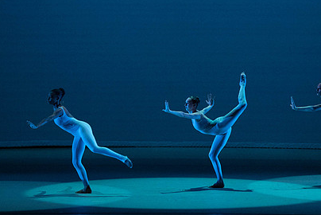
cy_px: 80
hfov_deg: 8.0
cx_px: 219
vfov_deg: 5.4
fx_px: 2293
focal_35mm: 257
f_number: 5.6
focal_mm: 179
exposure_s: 1/400
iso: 16000
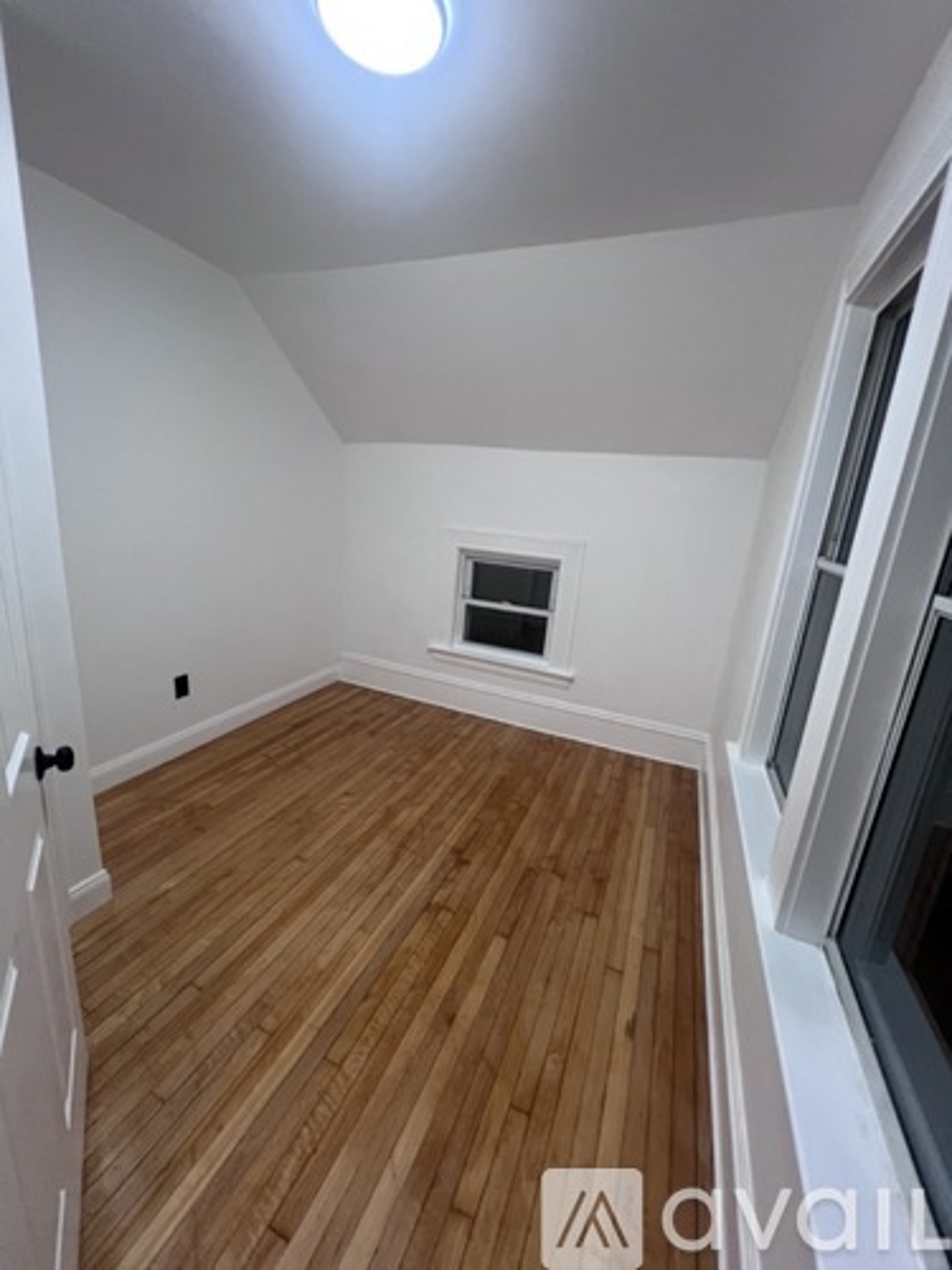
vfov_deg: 106.2
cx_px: 476
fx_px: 477
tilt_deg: -14.1
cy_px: 635
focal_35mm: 13
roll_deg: -3.8
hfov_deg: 89.9
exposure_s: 1/60
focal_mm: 1.57
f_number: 1.8
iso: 160
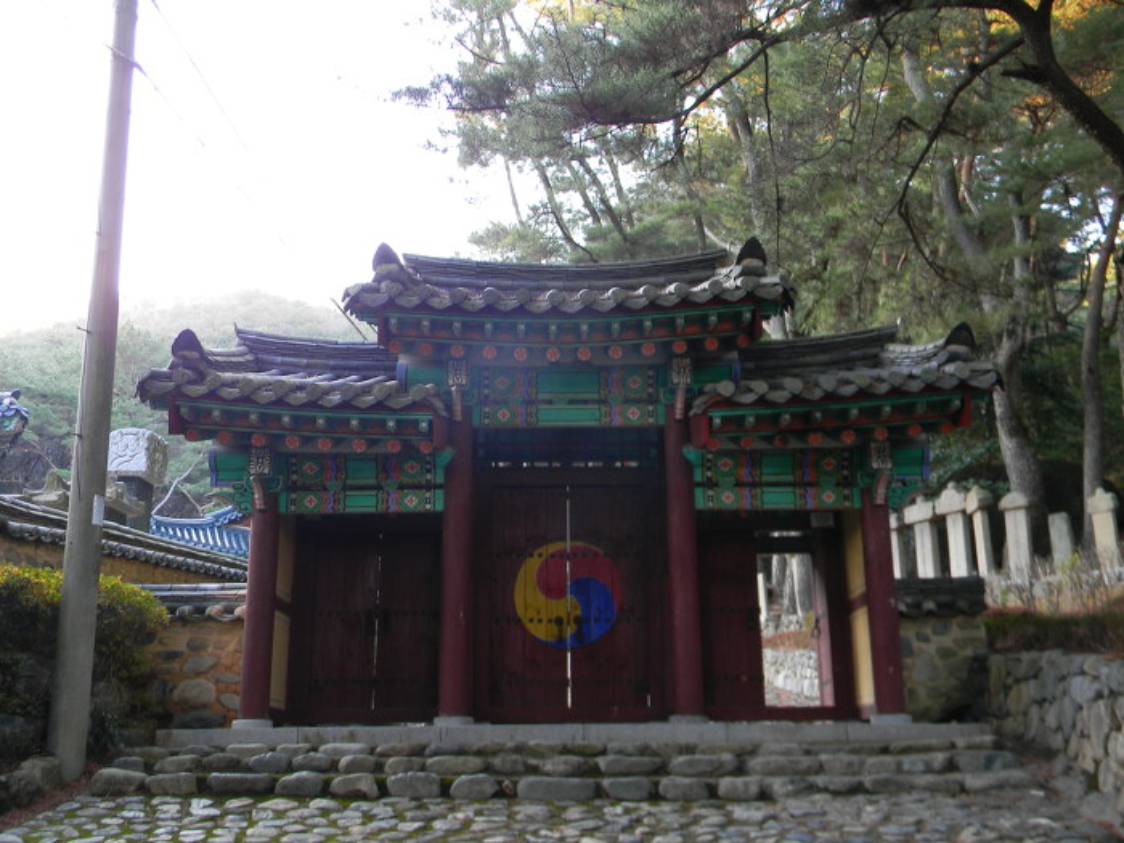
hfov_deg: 51.4
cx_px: 562
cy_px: 422
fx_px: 1169
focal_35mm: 36
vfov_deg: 39.7
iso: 80
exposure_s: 1/15.1
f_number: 3.7
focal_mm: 6.4
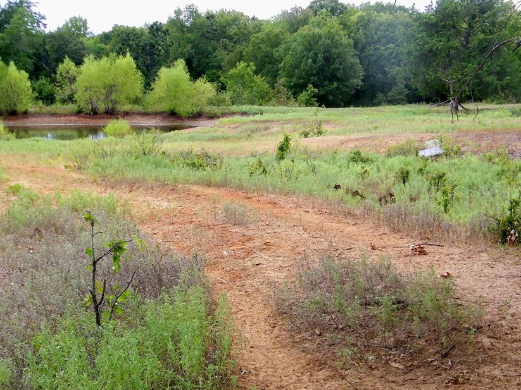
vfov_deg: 24.0
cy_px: 211
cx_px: 238
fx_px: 918
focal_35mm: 61
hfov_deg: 31.7
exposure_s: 1/125
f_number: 4
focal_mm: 8.8
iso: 80
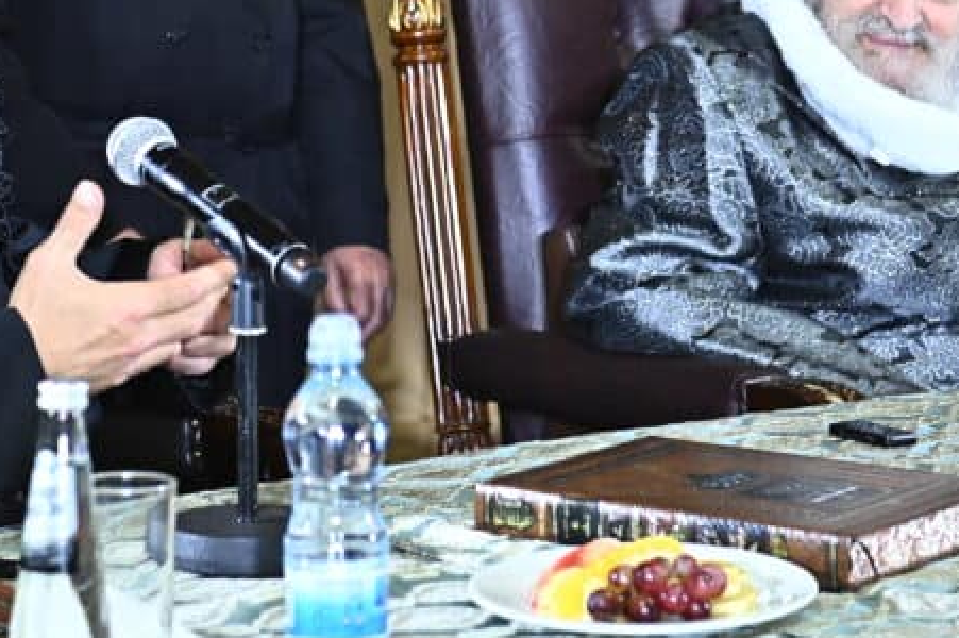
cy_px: -77
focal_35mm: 159
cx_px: 396
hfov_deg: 12.9
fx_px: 4232
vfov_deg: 8.5
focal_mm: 70
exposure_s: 1/200
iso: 2000
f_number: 4
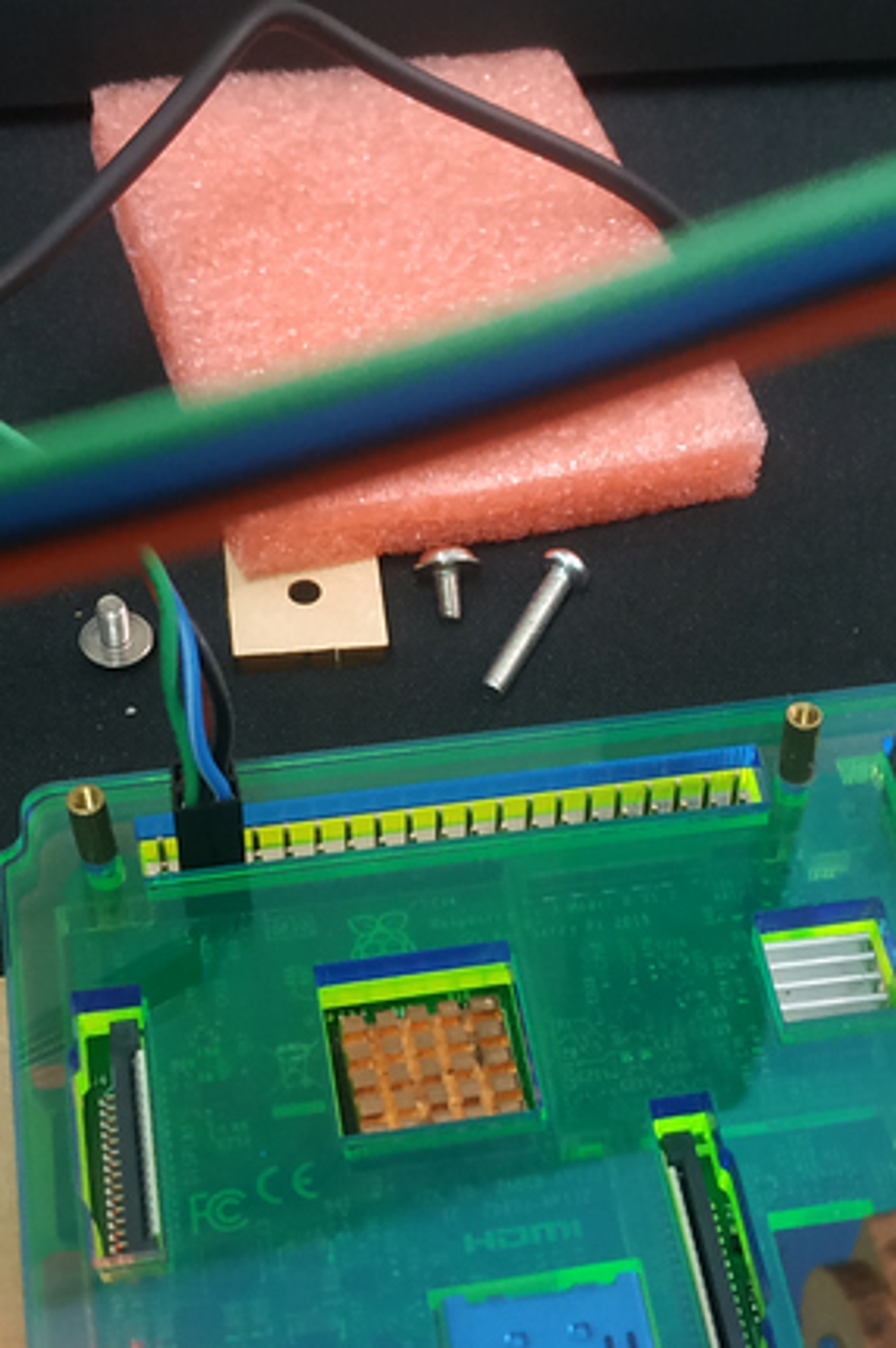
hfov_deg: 21.8
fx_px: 2318
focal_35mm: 62
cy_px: 829
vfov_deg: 32.3
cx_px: 558
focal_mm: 3.94
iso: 640
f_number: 1.9
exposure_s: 1/20
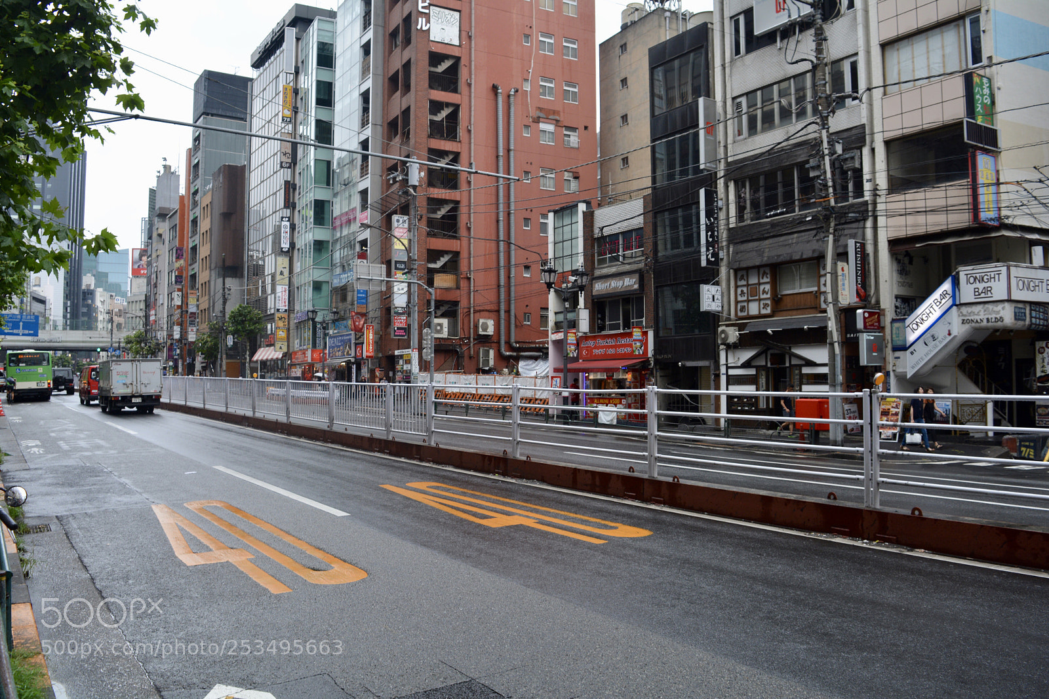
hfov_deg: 67.4
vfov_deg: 47.9
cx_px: 524
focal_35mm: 27
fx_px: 787
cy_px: 350
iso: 200
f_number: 6.3
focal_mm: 18
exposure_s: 1/160
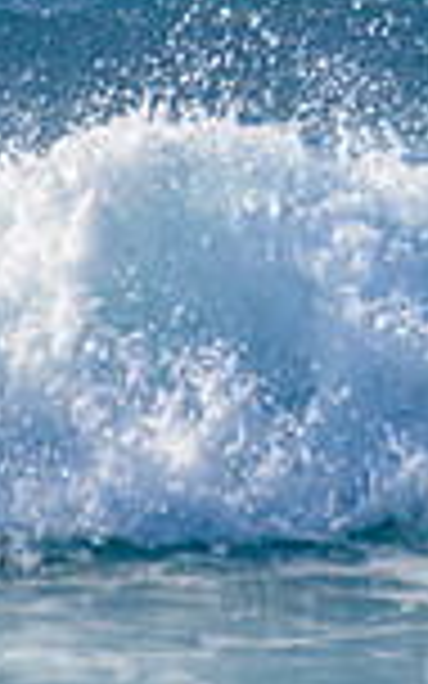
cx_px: 979
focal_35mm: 2378
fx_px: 44381
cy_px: -299
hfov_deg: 0.6
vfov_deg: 0.9
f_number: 5.6
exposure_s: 1/2000
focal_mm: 500
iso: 200
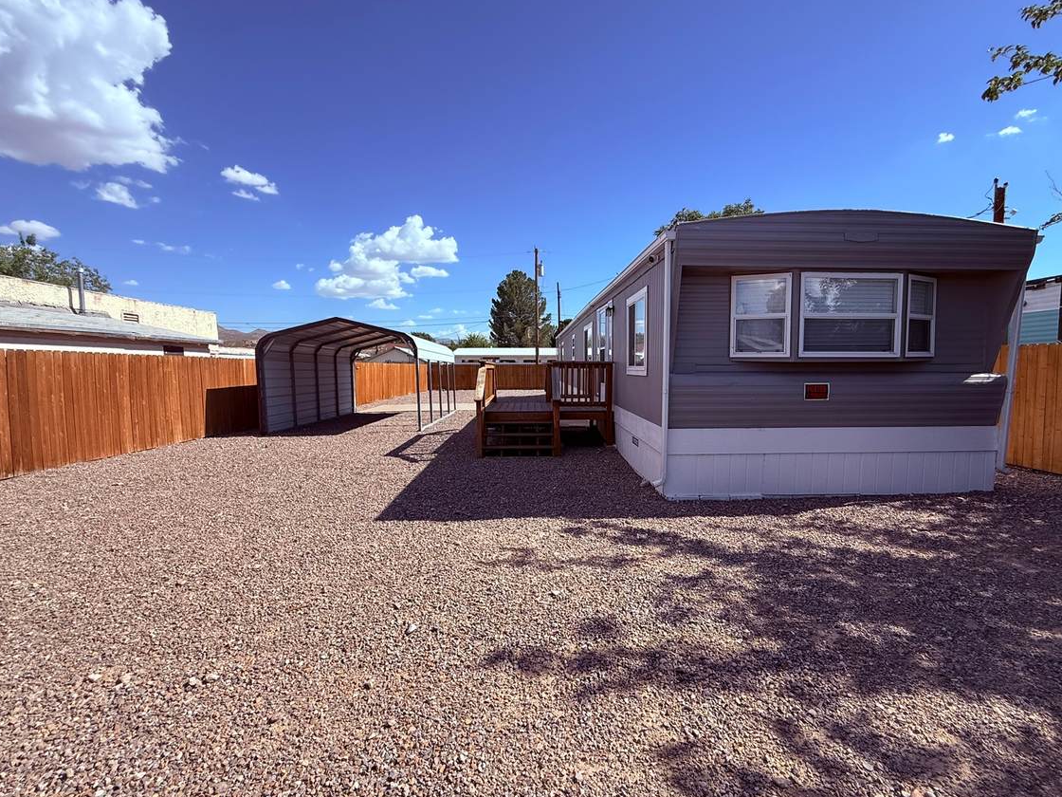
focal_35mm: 16
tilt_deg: -1.6
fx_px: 491
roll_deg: +0.0
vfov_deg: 78.1
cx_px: 561
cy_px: 393
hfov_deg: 94.4
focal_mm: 2.22
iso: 50
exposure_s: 1/1901
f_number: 2.2
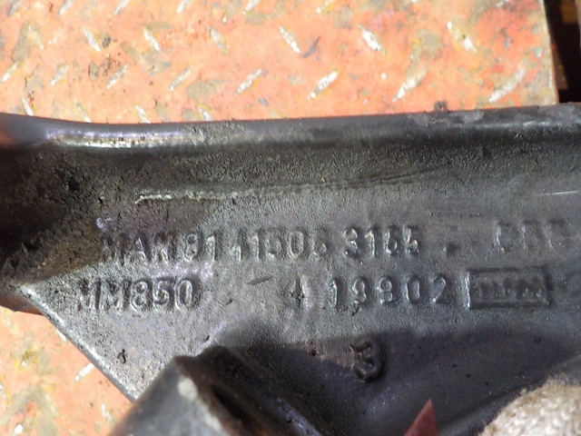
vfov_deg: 46.8
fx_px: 504
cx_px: 290
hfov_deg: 60.0
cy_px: 218
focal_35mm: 30
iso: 450
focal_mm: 4.1
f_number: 3.3
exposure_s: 1/8
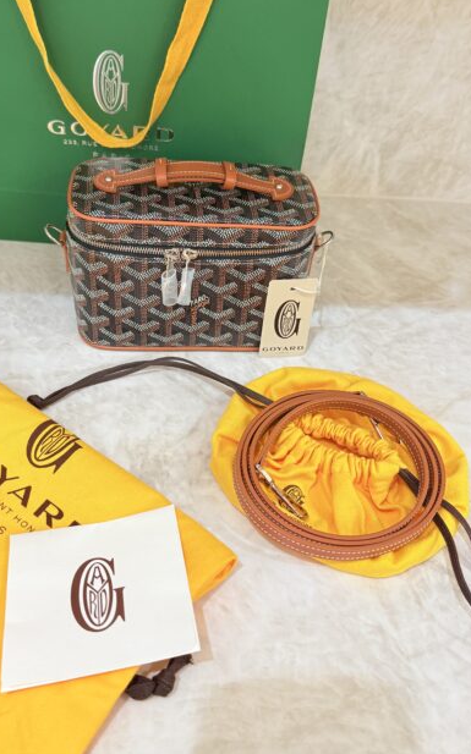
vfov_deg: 58.2
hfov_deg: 38.2
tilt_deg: -43.4
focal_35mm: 33
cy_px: 385
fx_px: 679
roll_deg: -5.6
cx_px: 198
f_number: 1.78
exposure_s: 1/60
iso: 160
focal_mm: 6.76
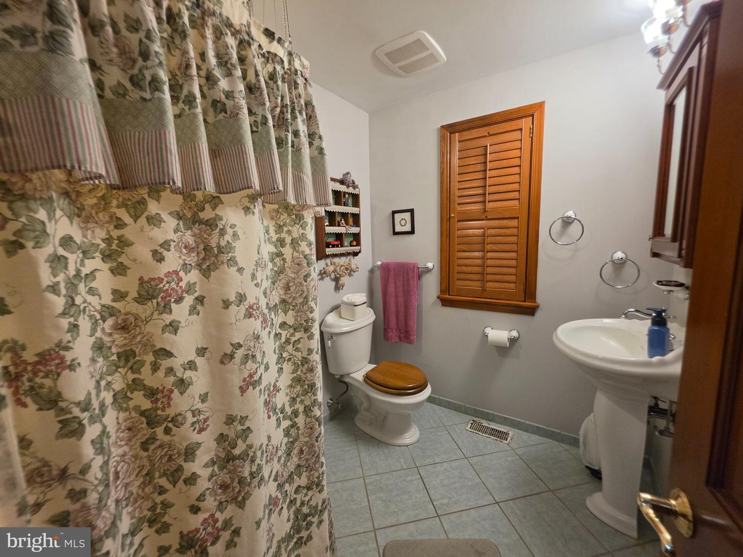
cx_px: 372
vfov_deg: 89.9
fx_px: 279
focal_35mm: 13
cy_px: 278
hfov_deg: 106.2
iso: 200
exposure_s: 1/120
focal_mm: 2.2
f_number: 1.9
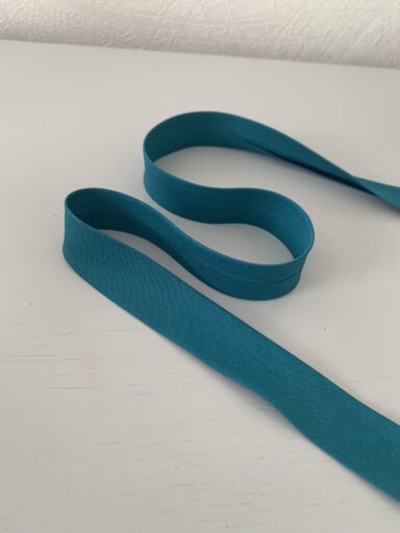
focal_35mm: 26
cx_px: 200
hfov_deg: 53.1
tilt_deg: -46.5
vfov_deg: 67.3
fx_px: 401
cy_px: 266
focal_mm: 4.25
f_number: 1.8
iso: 50
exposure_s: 1/121
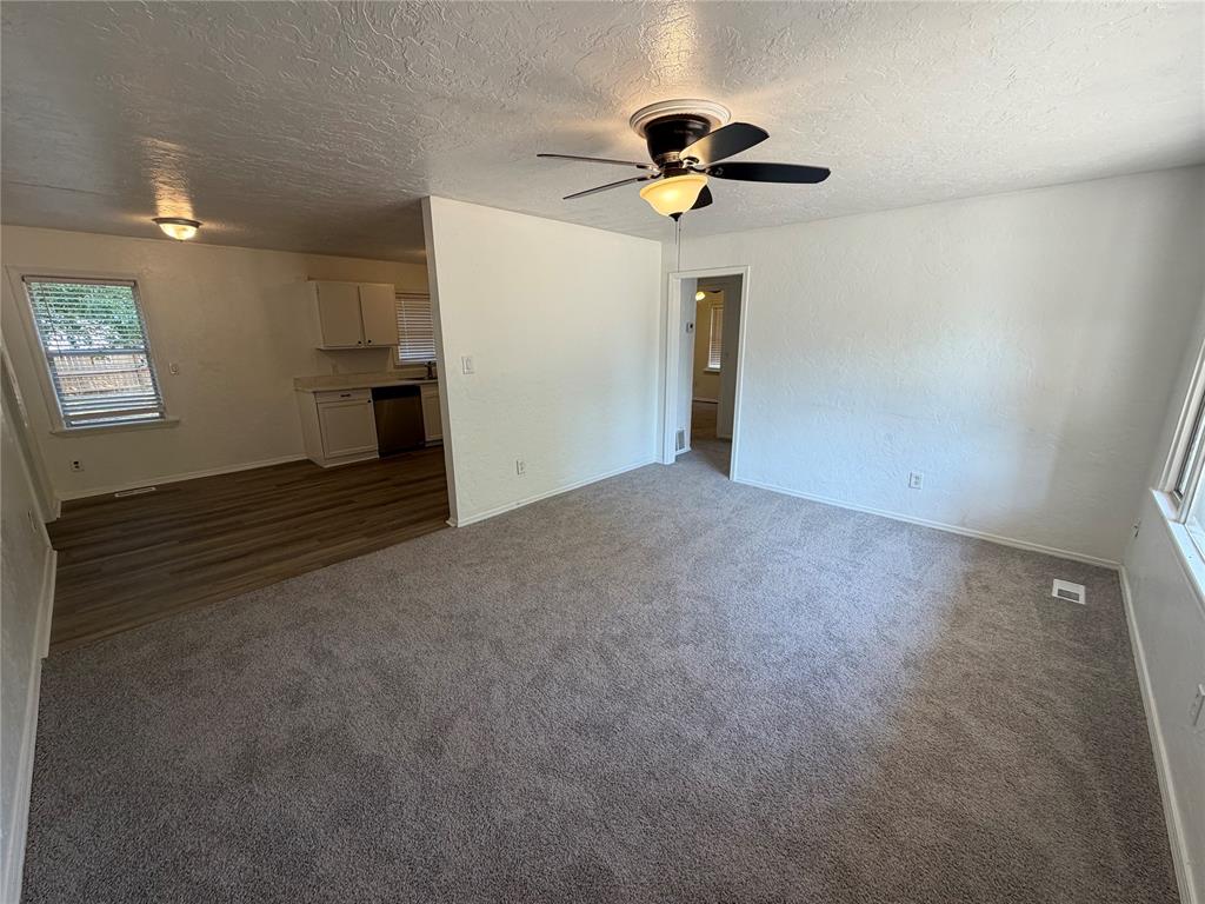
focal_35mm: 14
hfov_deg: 102.1
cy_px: 452
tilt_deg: -14.6
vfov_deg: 85.7
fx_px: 487
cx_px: 602
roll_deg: +0.4
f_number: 2.2
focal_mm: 2.22
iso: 80
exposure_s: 1/120
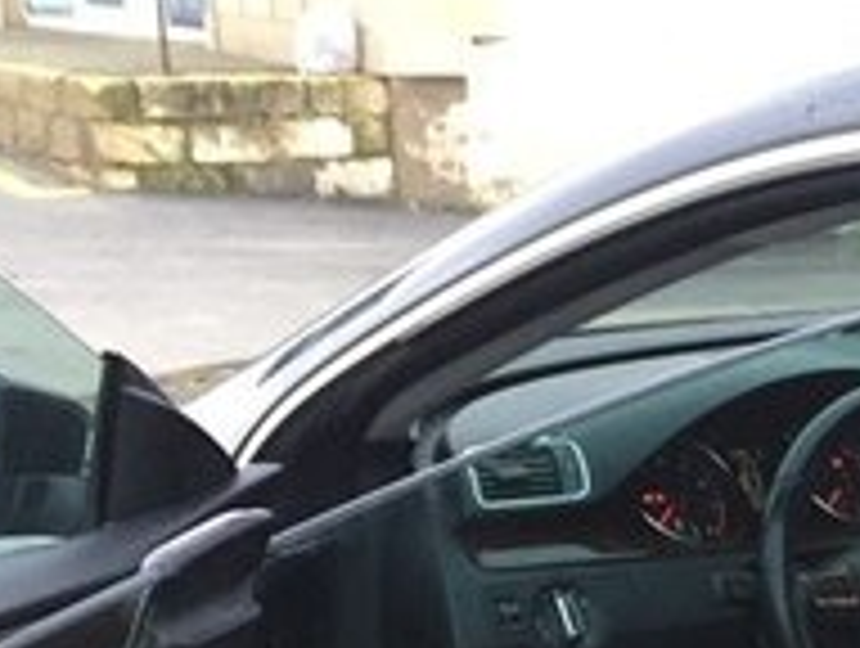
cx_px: 1139
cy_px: 880
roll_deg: -1.5
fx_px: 2489
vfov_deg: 14.2
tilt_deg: -20.3
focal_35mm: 100
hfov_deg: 18.2
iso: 160
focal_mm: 4.15
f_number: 2.2
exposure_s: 1/33
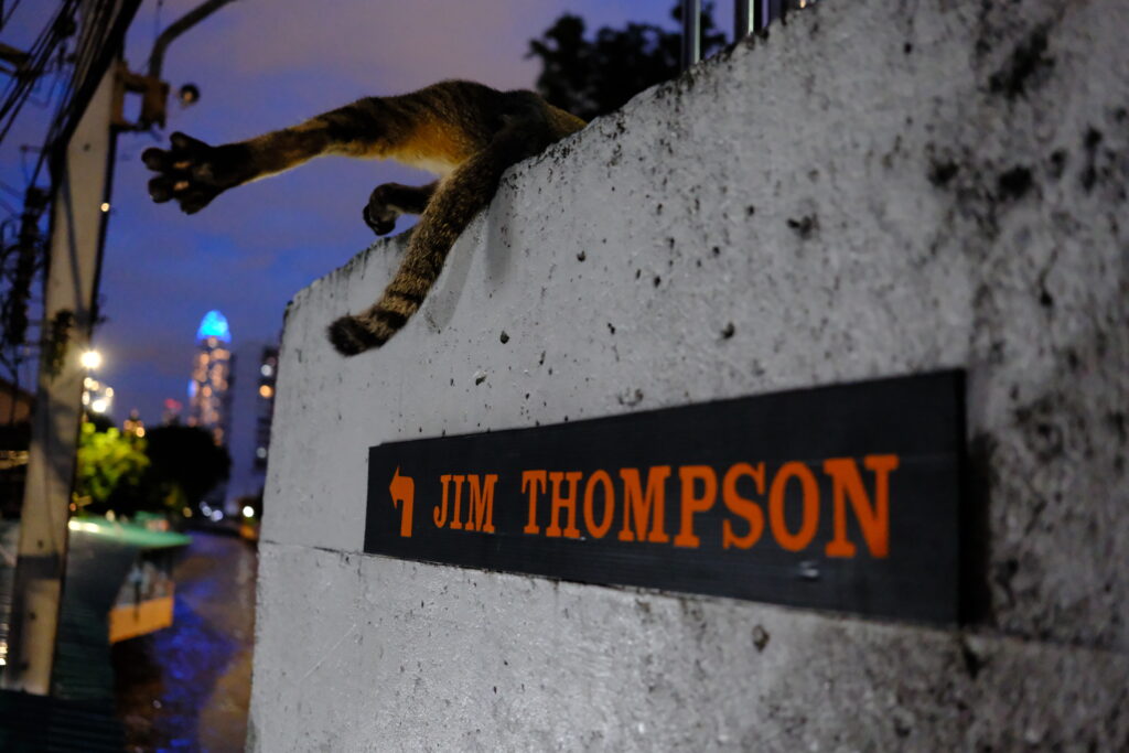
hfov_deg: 54.4
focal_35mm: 35
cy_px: 376
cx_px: 564
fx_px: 1098
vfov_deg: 37.9
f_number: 2.8
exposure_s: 1/50
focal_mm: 23
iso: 6400
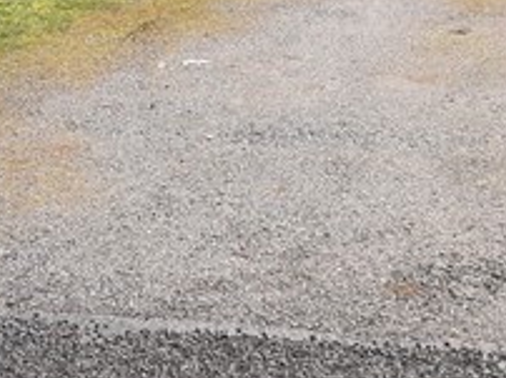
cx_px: 165
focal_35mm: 127
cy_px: -145
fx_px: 1854
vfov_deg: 11.3
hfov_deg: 15.5
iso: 40
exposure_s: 1/323
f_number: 2
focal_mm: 4.6
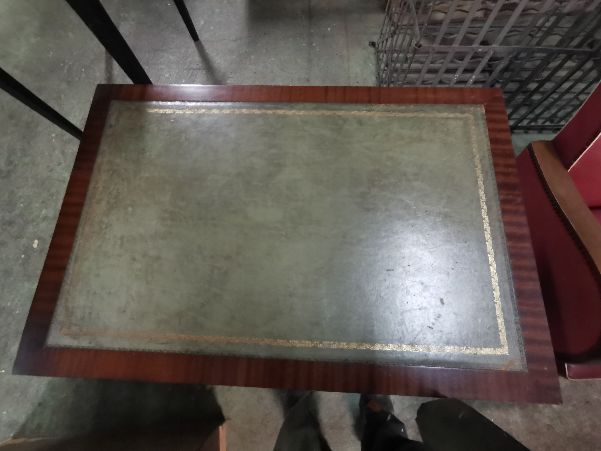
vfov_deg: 78.1
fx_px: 278
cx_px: 300
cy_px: 226
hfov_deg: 94.5
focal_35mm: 16
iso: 1000
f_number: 2.2
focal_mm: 2.26
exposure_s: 1/16.7
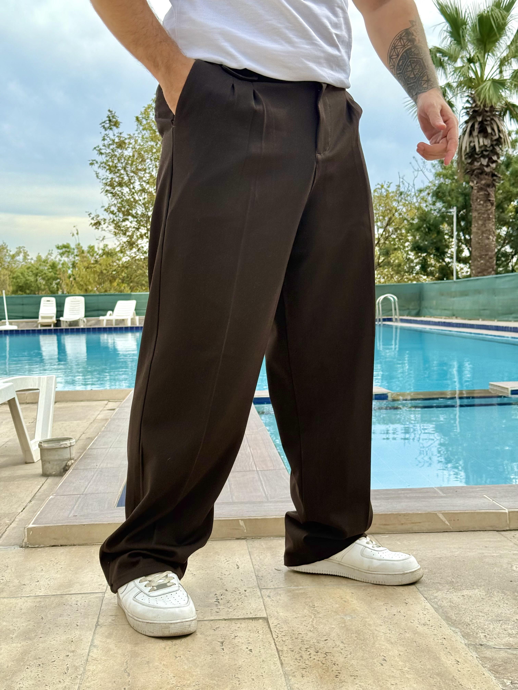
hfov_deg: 30.3
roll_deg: +1.3
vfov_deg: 39.7
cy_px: 345
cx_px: 259
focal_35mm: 48
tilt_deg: -2.6
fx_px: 958
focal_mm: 6.76
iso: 80
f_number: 1.78
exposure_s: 1/1715
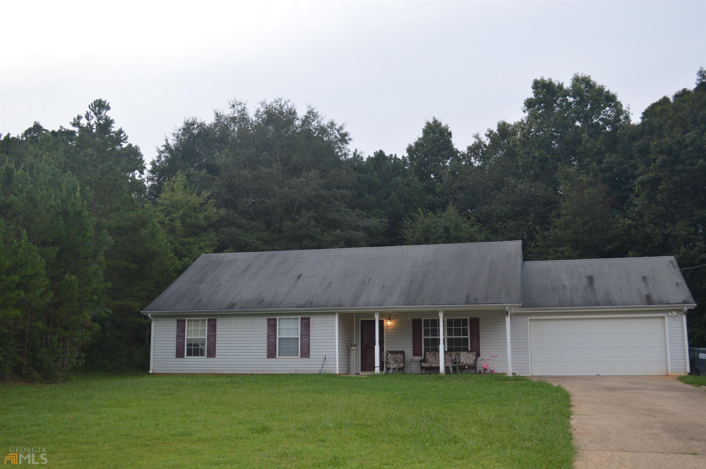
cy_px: 234
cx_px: 353
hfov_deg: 53.2
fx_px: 705
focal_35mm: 36
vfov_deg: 36.8
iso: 280
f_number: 4
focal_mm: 24
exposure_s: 1/125
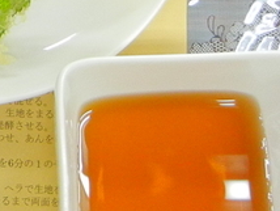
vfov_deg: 8.5
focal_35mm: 168
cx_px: -243
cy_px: -153
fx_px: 1360
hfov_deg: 10.9
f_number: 3.5
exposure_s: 1/30
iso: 241
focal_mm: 5.4
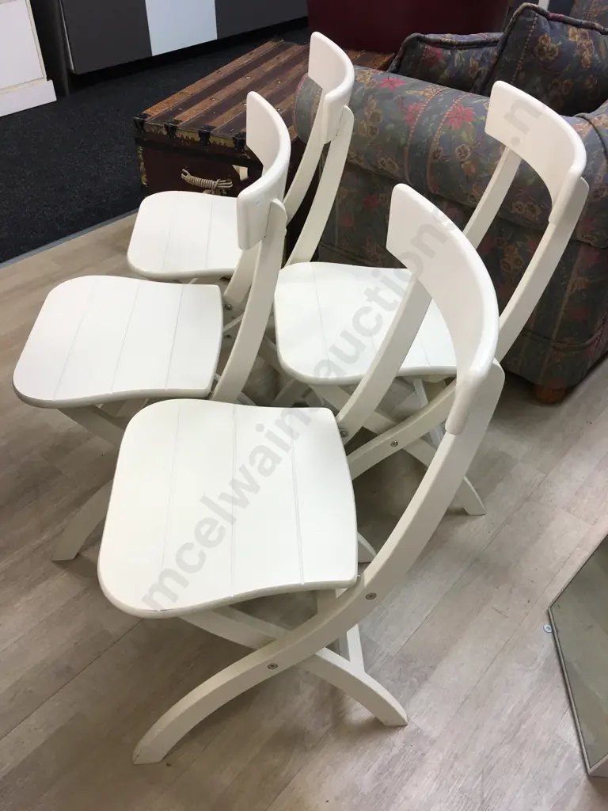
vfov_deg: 61.7
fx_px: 679
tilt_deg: -39.4
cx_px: 304
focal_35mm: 29
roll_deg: -2.9
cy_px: 406
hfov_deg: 48.2
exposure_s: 1/33
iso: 32
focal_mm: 4.15
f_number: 2.2
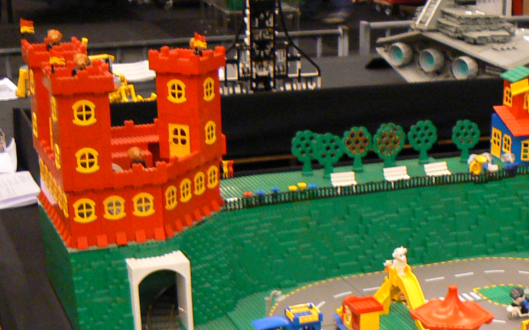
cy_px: 316
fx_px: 1124
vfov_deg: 16.4
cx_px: 499
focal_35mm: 78
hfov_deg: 25.5
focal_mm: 6
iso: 200
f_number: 2.8
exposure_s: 1/5
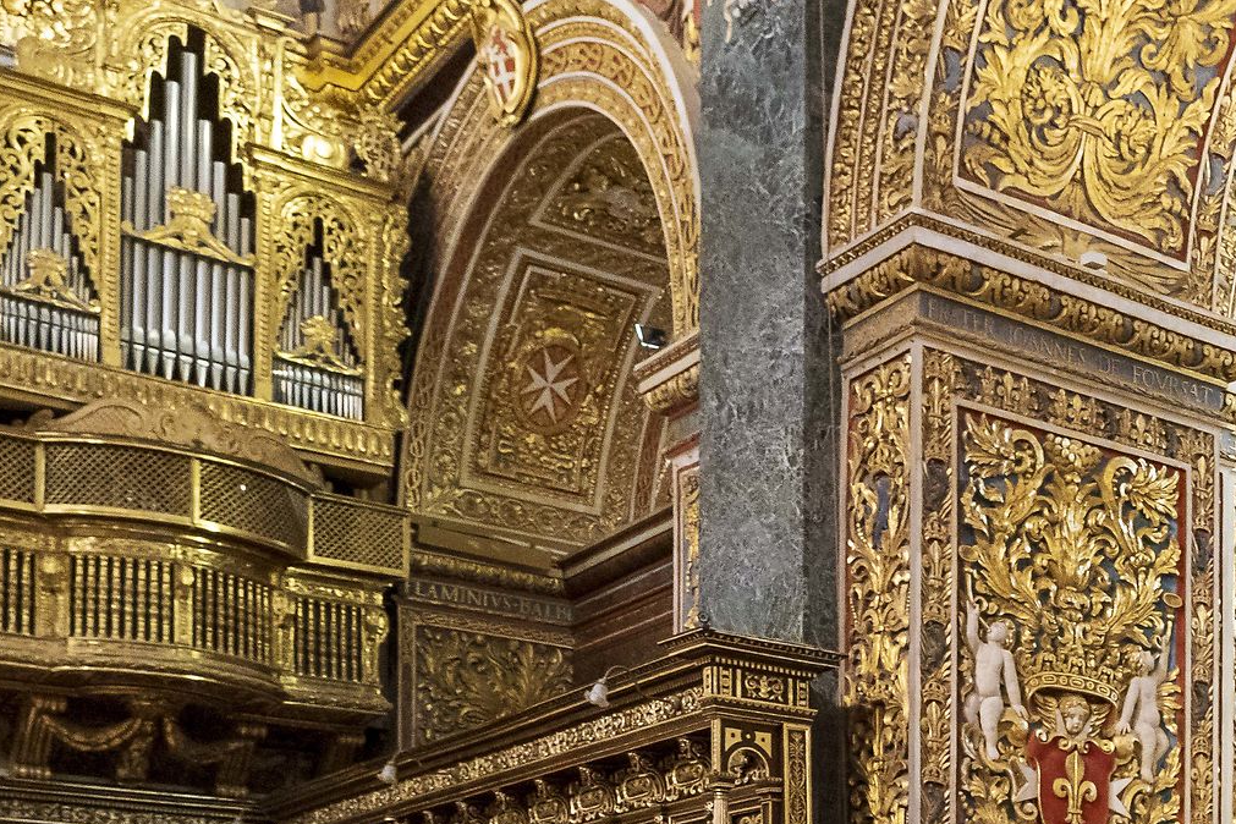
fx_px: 1957
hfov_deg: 31.6
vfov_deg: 22.3
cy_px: 938
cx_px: 1318
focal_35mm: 57
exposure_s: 1/30
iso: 5000
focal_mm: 24
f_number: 7.1
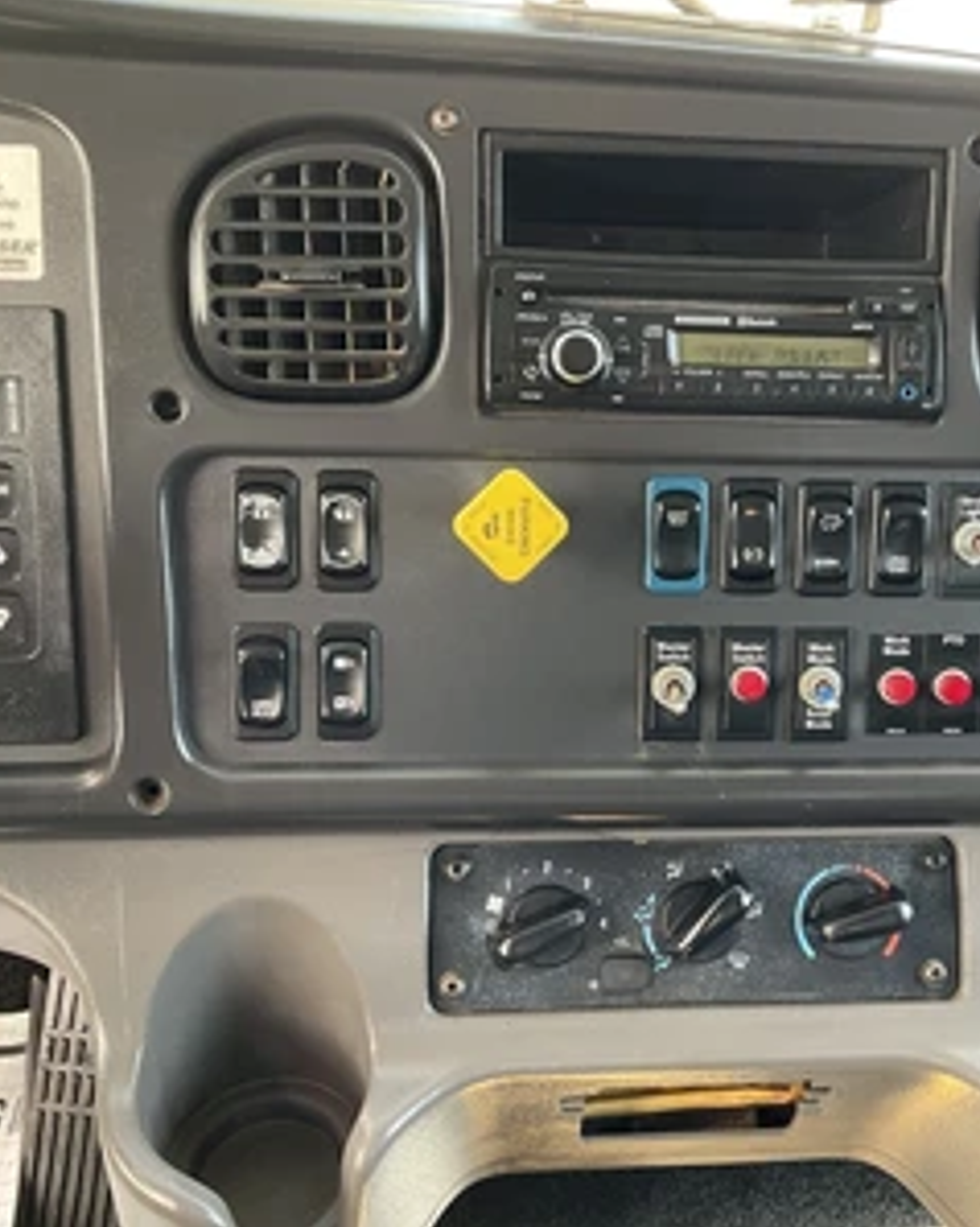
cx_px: 634
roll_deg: -6.7
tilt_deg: -32.9
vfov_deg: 48.0
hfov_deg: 38.8
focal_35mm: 38
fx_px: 1379
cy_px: 614
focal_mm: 3
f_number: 1.8
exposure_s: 1/95
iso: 64
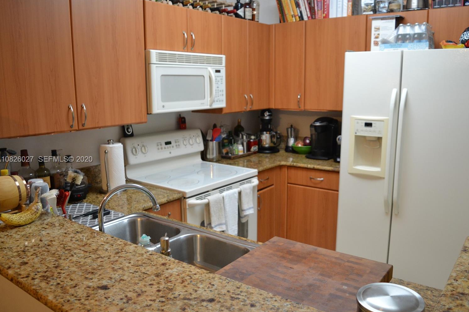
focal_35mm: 29
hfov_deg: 63.6
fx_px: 378
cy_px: 160
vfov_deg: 44.9
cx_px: 246
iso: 720
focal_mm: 18
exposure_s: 1/60
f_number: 3.5
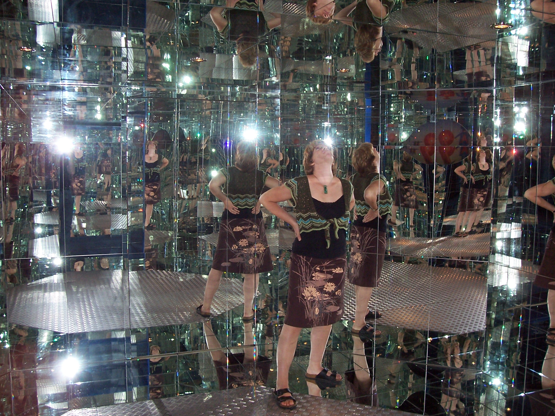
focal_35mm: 34
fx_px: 545
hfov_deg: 54.0
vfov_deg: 41.8
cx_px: 278
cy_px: 208
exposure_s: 1/60
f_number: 2.7
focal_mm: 5.6
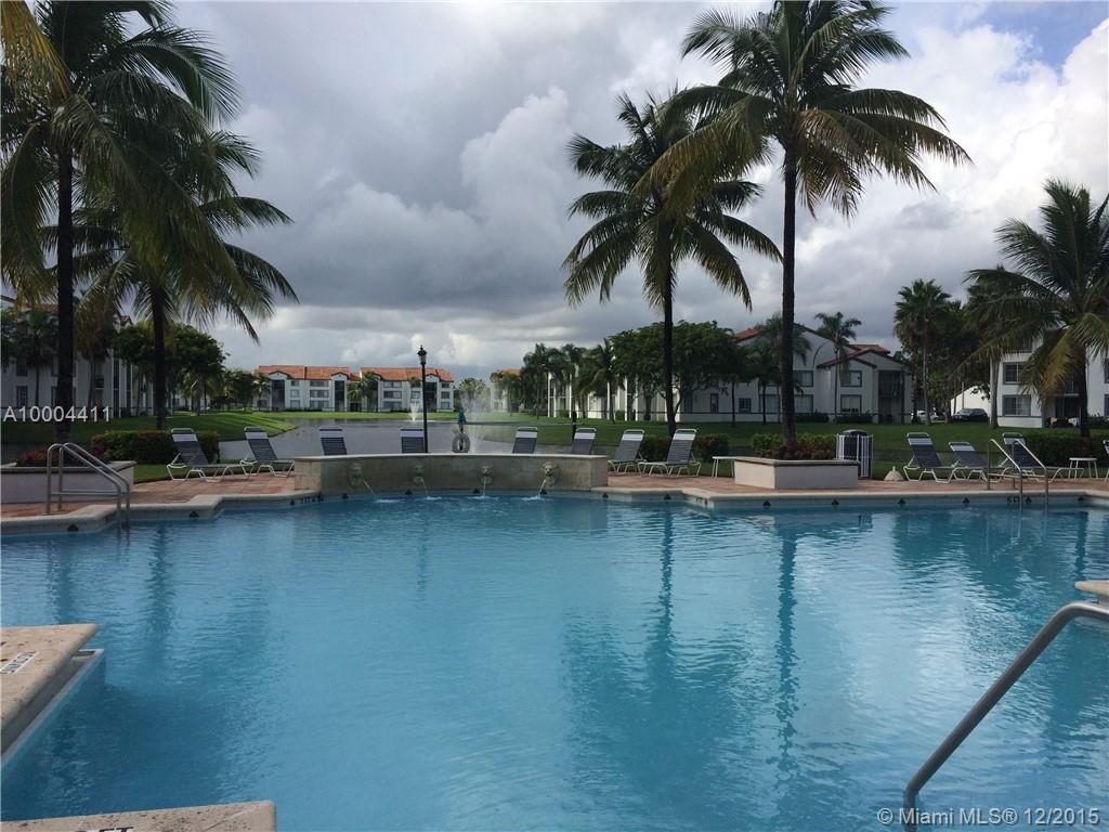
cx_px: 554
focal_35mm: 30
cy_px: 416
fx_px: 961
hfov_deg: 60.0
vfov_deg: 46.8
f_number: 2.2
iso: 40
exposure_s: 1/2740
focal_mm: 4.12
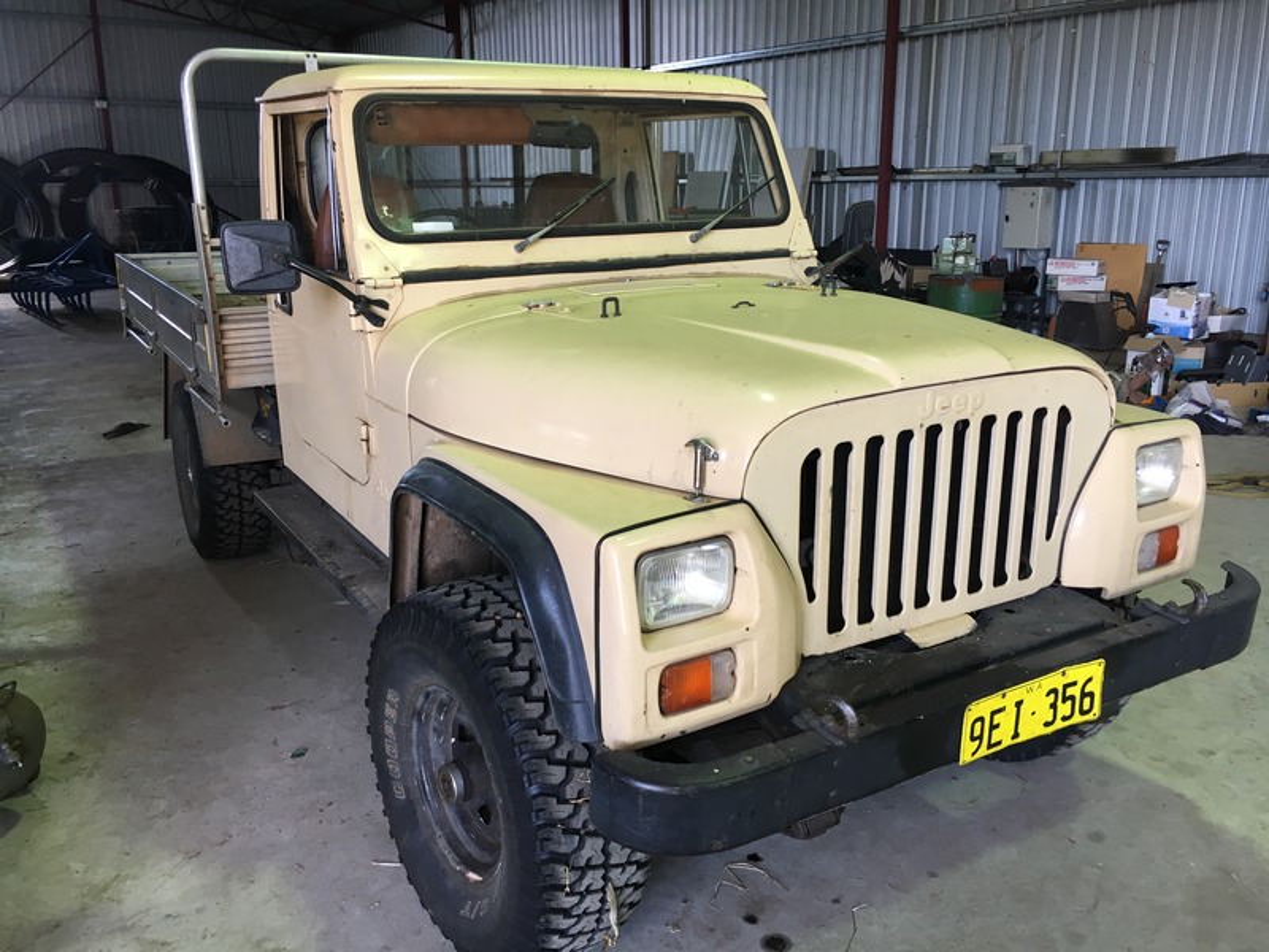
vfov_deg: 48.2
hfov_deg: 61.7
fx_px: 1063
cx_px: 634
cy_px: 476
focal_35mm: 29
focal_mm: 4.15
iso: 32
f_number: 2.2
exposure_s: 1/33
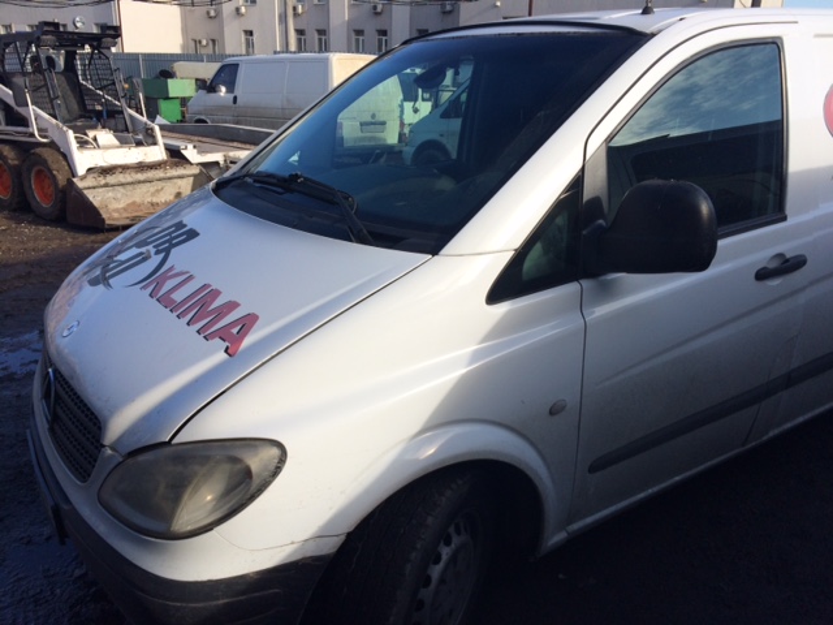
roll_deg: -1.0
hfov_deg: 61.7
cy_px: 312
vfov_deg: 48.2
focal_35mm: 29
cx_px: 416
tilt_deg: -20.4
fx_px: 698
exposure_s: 1/1520
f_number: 2.2
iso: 32
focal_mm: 4.15
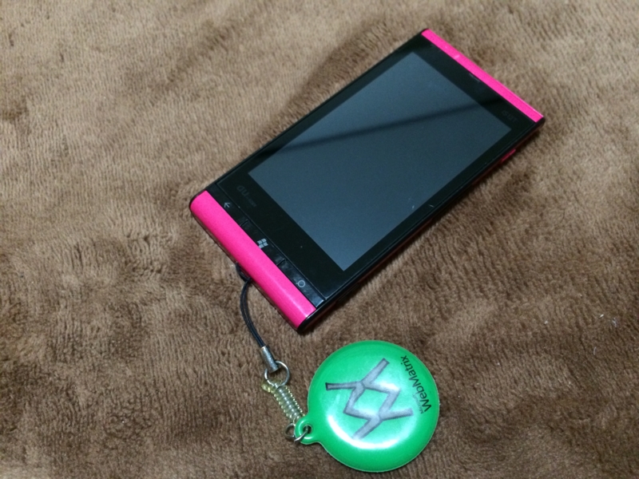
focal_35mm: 30
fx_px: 554
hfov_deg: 60.0
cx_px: 320
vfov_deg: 46.8
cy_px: 240
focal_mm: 4.12
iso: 320
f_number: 2.2
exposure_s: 1/15
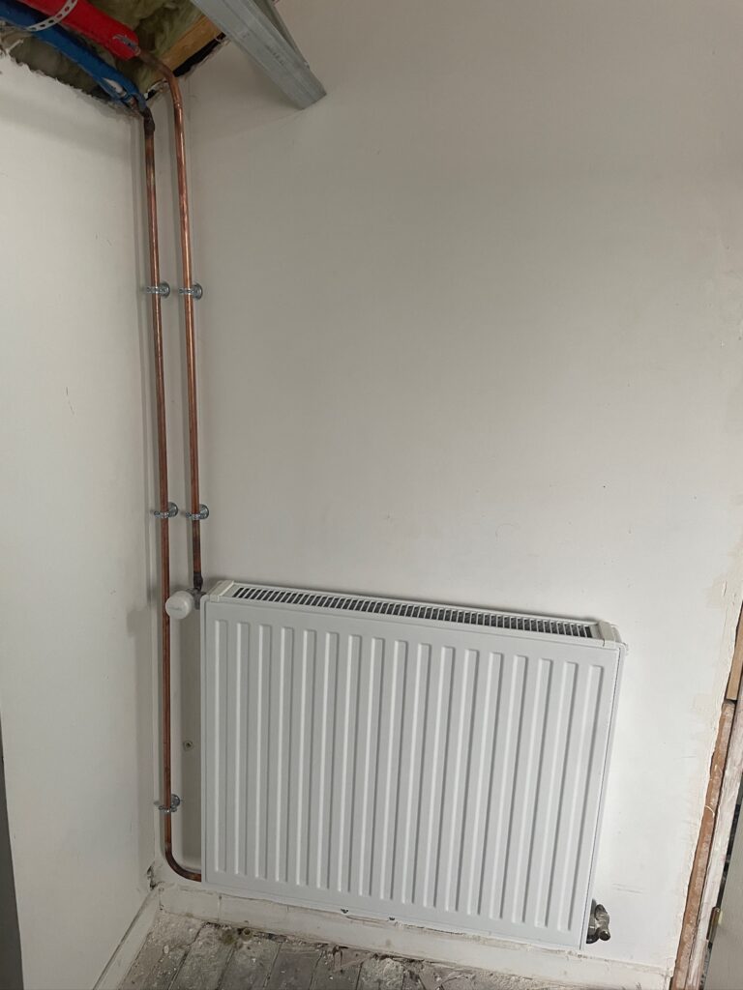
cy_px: 495
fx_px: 744
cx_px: 372
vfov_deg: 67.3
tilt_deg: -15.1
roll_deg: -1.1
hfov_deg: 53.1
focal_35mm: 26
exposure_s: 1/74
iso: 125
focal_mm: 4.2
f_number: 1.6
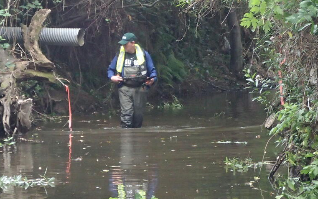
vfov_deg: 7.1
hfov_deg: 11.2
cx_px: 93
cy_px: 48
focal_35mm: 186
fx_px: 1612
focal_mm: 18
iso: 800
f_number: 4.9
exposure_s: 1/100
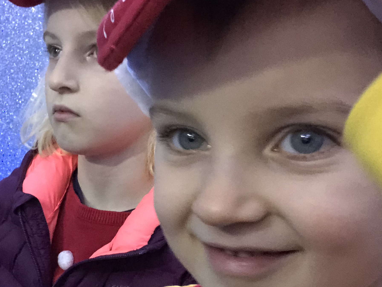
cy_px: 202
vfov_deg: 26.4
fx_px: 607
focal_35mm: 55
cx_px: 91
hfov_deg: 34.1
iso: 640
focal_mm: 2.87
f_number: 2.2
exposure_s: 1/20
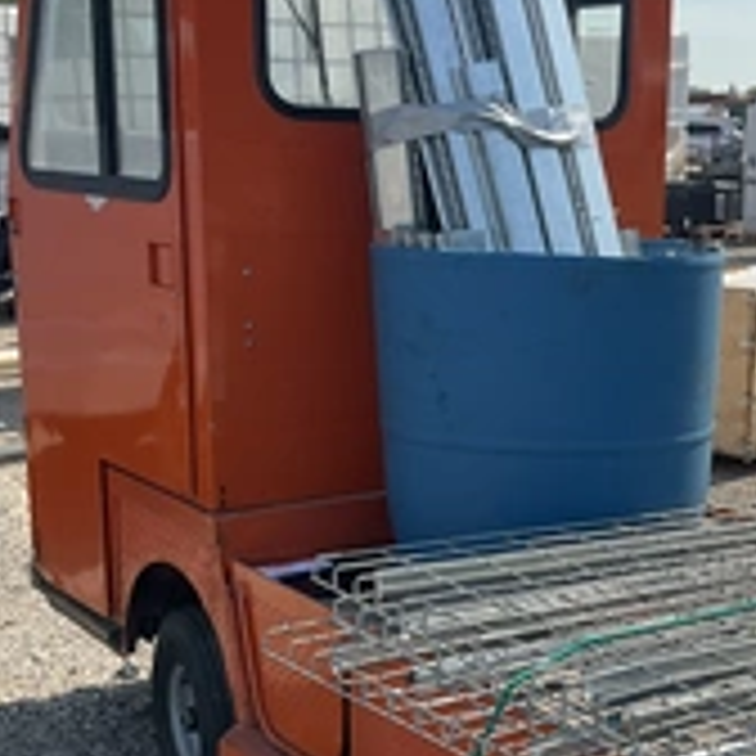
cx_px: 603
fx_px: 1507
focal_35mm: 61
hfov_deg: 27.6
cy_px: 518
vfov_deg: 27.9
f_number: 1.8
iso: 25
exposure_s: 1/1342
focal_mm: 3
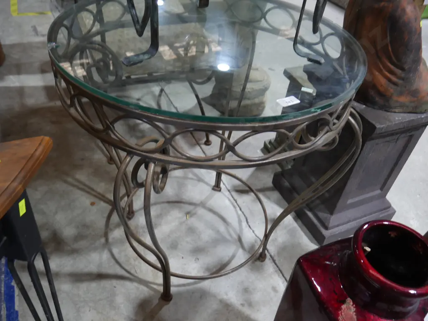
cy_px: 160
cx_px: 214
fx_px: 346
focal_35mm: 28
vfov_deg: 49.7
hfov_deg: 63.4
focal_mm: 14
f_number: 3.5
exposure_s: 1/60
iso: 500
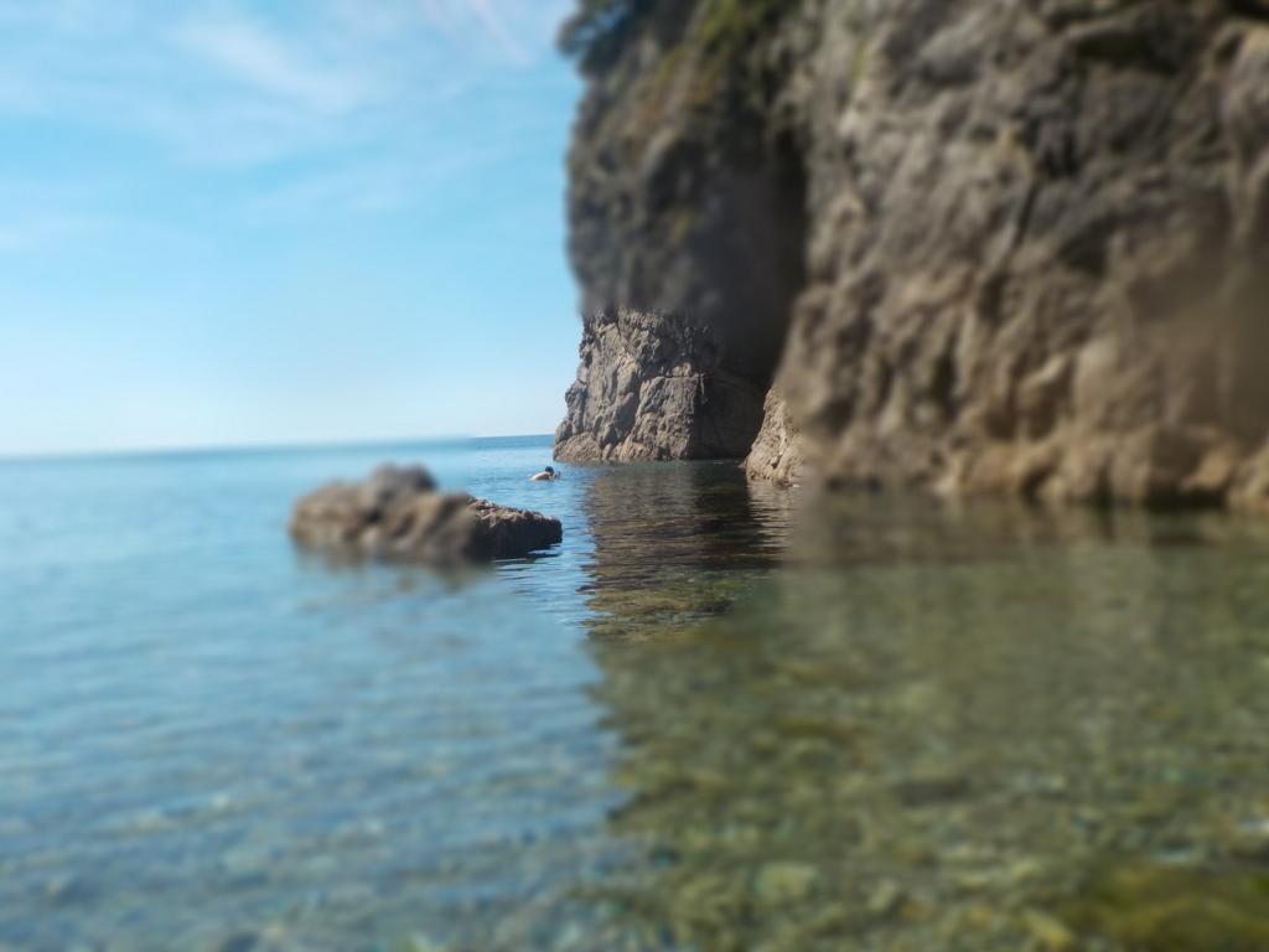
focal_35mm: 30
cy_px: 476
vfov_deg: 46.8
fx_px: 1100
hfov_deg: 60.0
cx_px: 634
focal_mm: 4.1
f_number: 6.6
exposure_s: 1/500
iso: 125
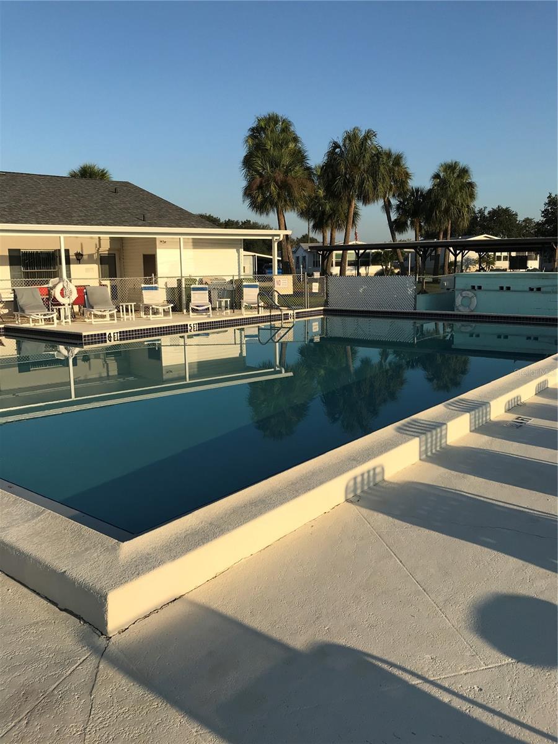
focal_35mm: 28
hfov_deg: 49.7
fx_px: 602
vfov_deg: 63.4
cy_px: 372
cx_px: 279
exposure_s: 1/2660
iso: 20
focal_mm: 3.99
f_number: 1.8
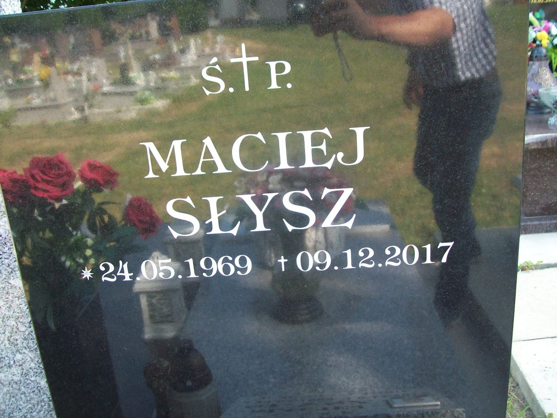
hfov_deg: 51.4
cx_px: 278
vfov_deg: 39.7
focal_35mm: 36
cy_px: 209
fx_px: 579
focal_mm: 6
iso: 80
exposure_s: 1/101
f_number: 2.7
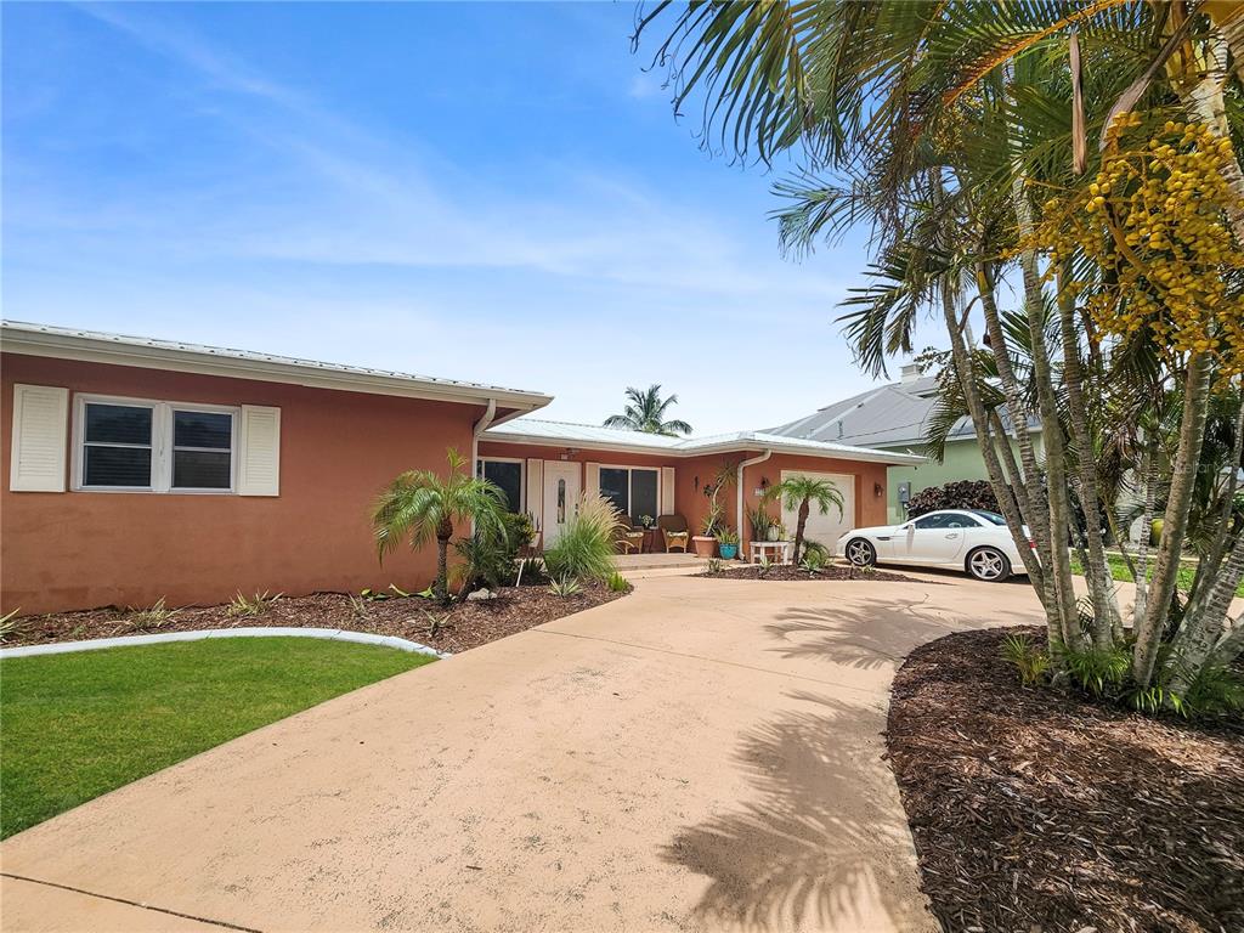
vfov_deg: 89.9
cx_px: 622
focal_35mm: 13
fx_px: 467
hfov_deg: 106.2
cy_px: 466
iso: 50
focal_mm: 2.2
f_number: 2.2
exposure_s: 1/3200
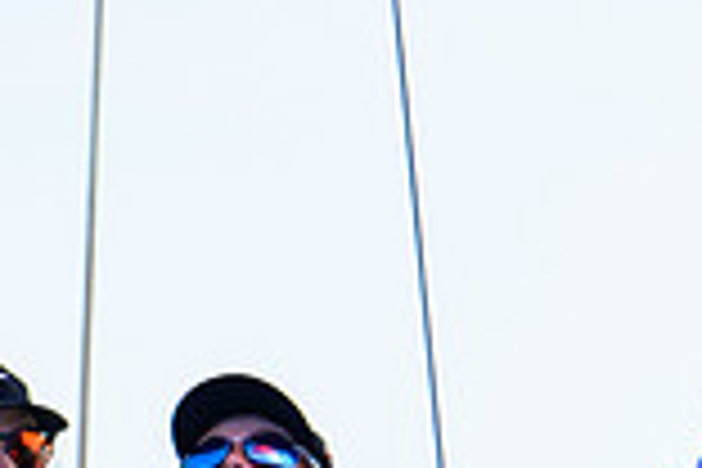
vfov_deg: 0.6
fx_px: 43579
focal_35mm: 2235
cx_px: 981
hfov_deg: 0.9
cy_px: 680
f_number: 4.5
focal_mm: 400
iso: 250
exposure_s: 1/1000
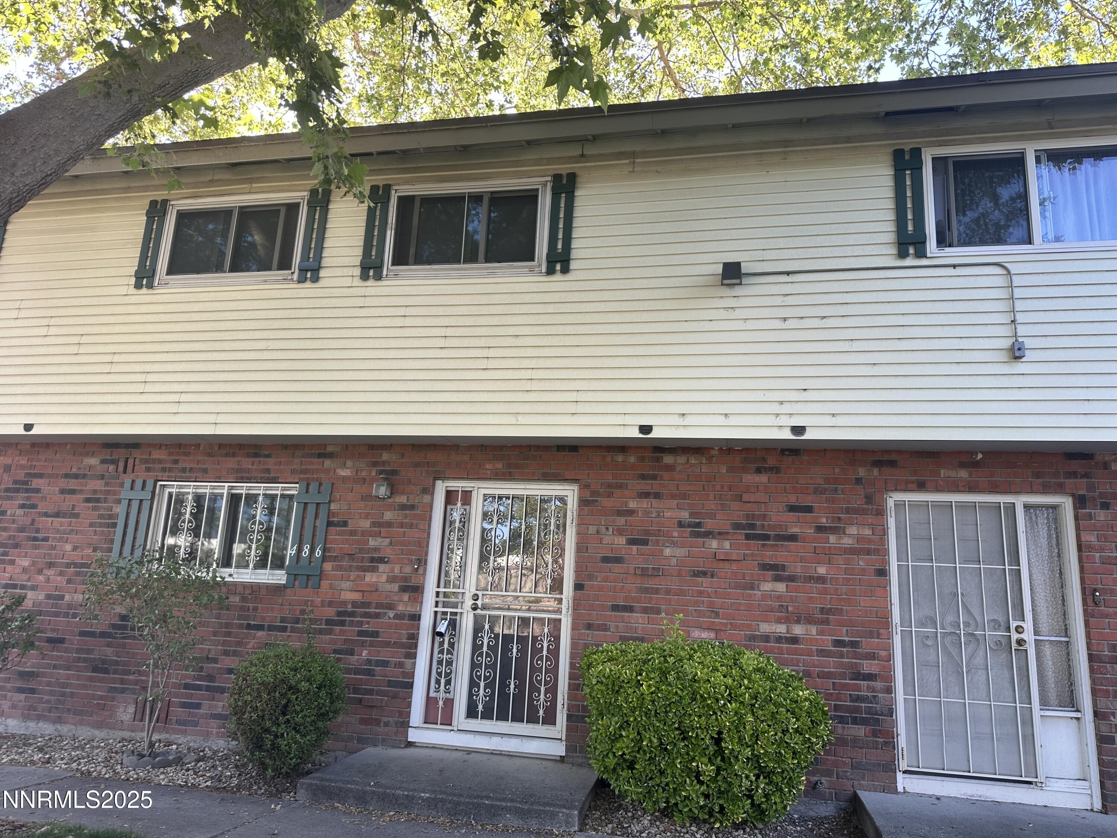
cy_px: 419
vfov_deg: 56.8
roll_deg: -1.8
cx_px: 558
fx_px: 774
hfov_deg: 71.6
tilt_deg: +13.1
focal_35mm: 24
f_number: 1.78
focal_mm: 6.86
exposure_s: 1/214
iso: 64
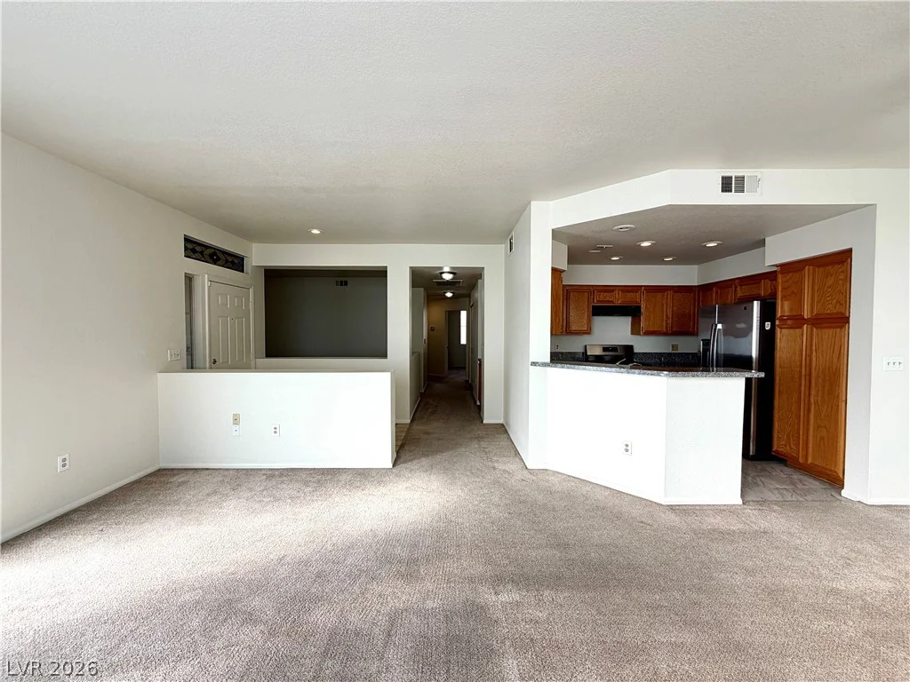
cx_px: 455
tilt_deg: -1.6
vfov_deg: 85.7
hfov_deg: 102.1
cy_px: 341
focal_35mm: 14
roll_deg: +0.5
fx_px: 368
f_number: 2.2
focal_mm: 2.22
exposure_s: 1/188
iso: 40
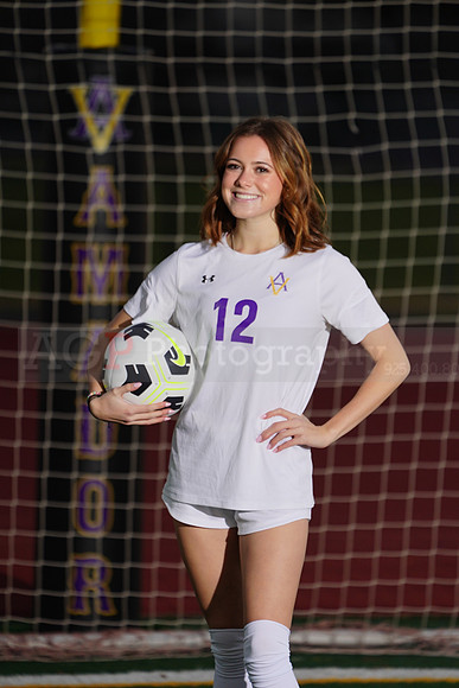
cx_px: 230
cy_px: 344
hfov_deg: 3.7
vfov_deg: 5.5
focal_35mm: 376
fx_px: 7186
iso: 320
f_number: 5.6
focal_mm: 376
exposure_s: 1/200
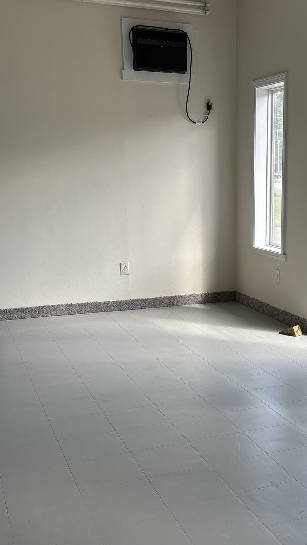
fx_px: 651
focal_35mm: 45
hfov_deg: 26.0
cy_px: 309
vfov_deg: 45.4
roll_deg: -0.8
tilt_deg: -14.1
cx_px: 249
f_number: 1.6
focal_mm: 5.96
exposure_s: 1/218
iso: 40
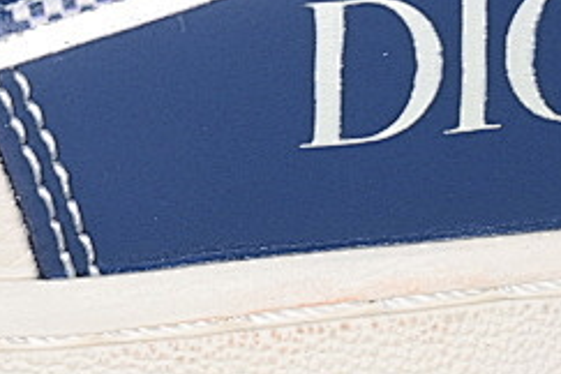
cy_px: -23
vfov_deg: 4.1
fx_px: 5189
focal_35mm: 333
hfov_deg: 6.1
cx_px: -499
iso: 160
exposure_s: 1/60
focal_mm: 50
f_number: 7.1
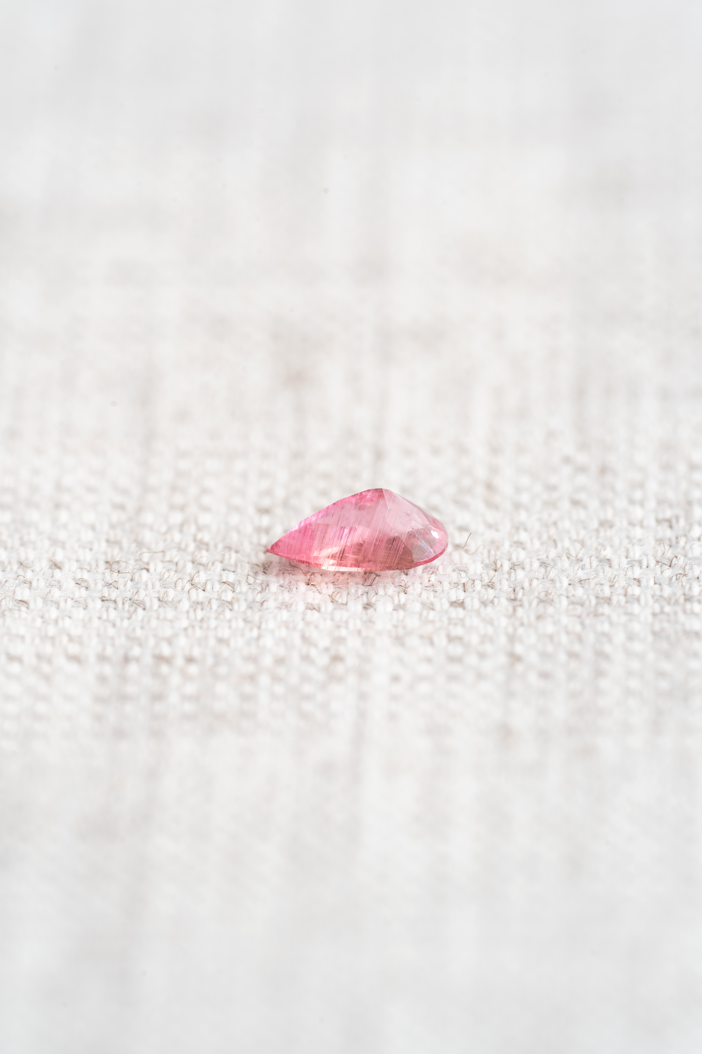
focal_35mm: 90
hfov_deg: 15.2
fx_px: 2632
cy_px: 527
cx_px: 351
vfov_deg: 22.6
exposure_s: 1/2.5
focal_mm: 90
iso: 100
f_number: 8
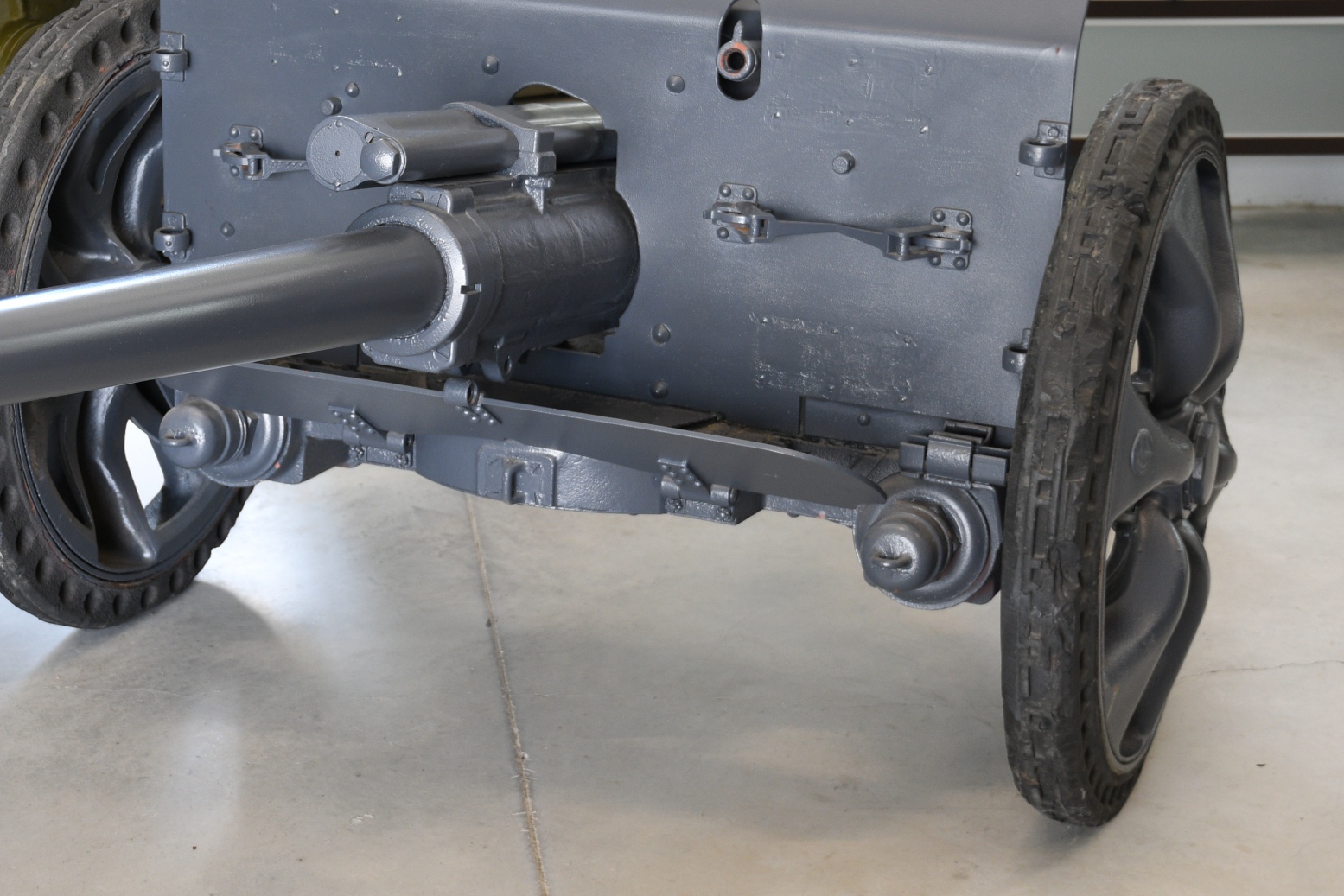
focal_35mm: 71
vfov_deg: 19.1
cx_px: 476
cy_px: 314
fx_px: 2651
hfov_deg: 28.3
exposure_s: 1/30
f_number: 3.2
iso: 320
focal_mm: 31
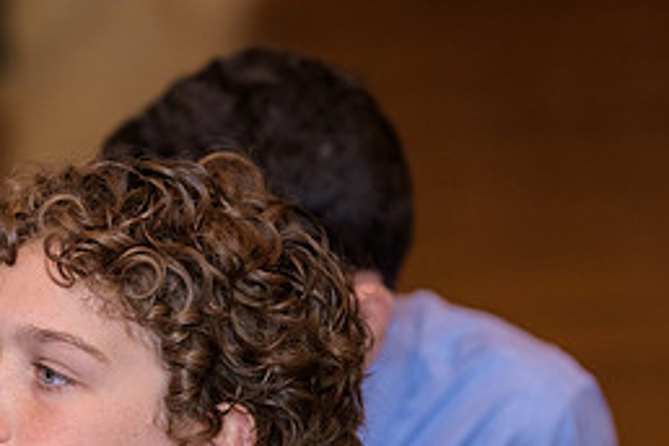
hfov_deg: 6.8
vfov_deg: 4.5
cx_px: 41
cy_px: 380
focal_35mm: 304
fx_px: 5649
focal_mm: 135
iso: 1600
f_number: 3.2
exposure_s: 1/125
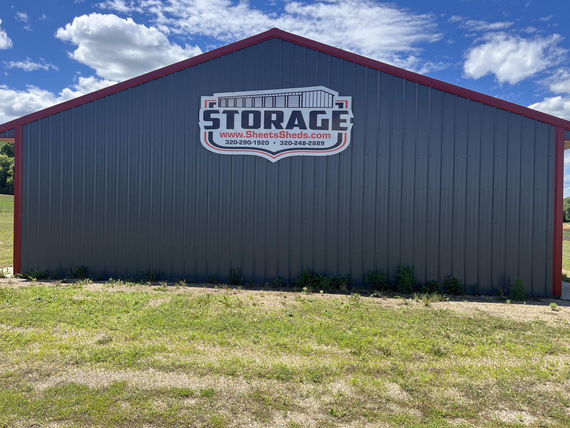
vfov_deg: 51.4
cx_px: 283
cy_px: 209
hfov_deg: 65.3
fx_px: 445
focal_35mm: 27
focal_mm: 5.1
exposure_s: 1/2062
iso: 50
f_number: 1.6
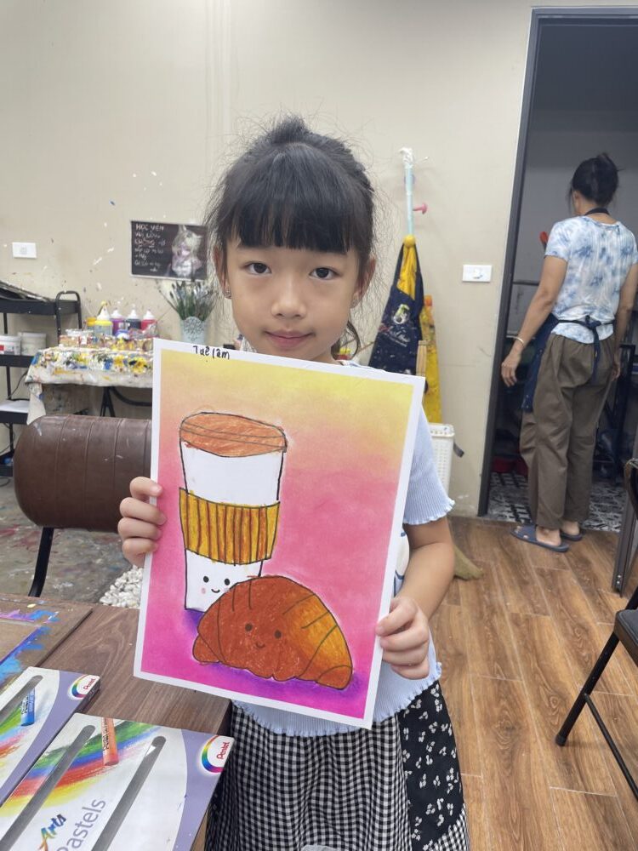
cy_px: 426
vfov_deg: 67.3
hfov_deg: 53.1
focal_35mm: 26
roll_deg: -1.5
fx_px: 639
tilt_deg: -13.7
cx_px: 319
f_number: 1.6
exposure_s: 1/100
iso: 50
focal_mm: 4.2
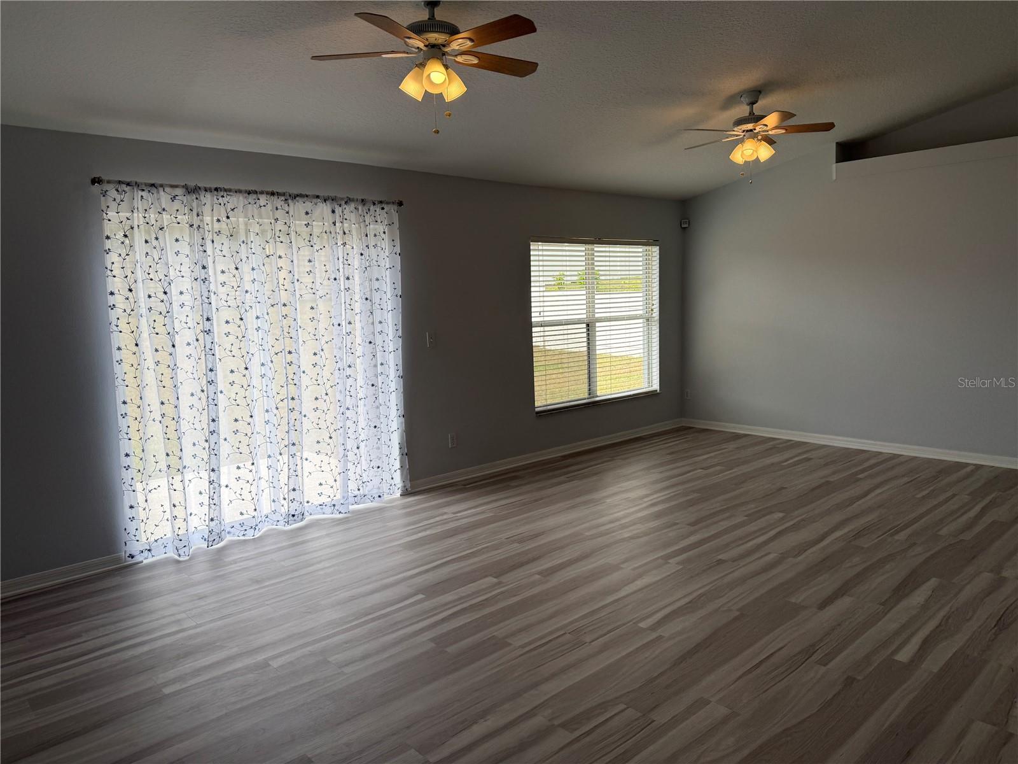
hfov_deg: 71.6
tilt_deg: -6.4
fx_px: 706
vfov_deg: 56.8
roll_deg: +2.1
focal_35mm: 24
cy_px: 382
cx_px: 509
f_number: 1.78
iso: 100
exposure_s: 1/1437
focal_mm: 6.76
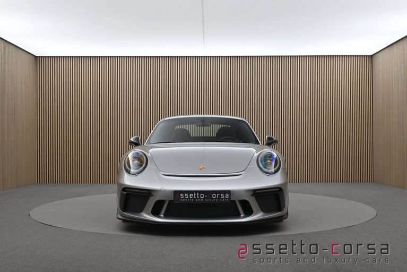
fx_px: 467
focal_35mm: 41
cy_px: 136
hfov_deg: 47.1
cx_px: 204
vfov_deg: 32.5
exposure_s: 1/40
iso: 320
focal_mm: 27.5
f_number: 4.5
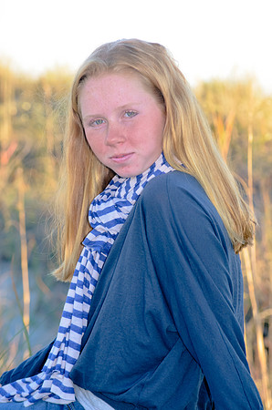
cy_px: 205
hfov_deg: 7.6
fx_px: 2049
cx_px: 136
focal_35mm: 180
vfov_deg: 11.4
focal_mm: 120
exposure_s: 1/200
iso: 400
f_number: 9
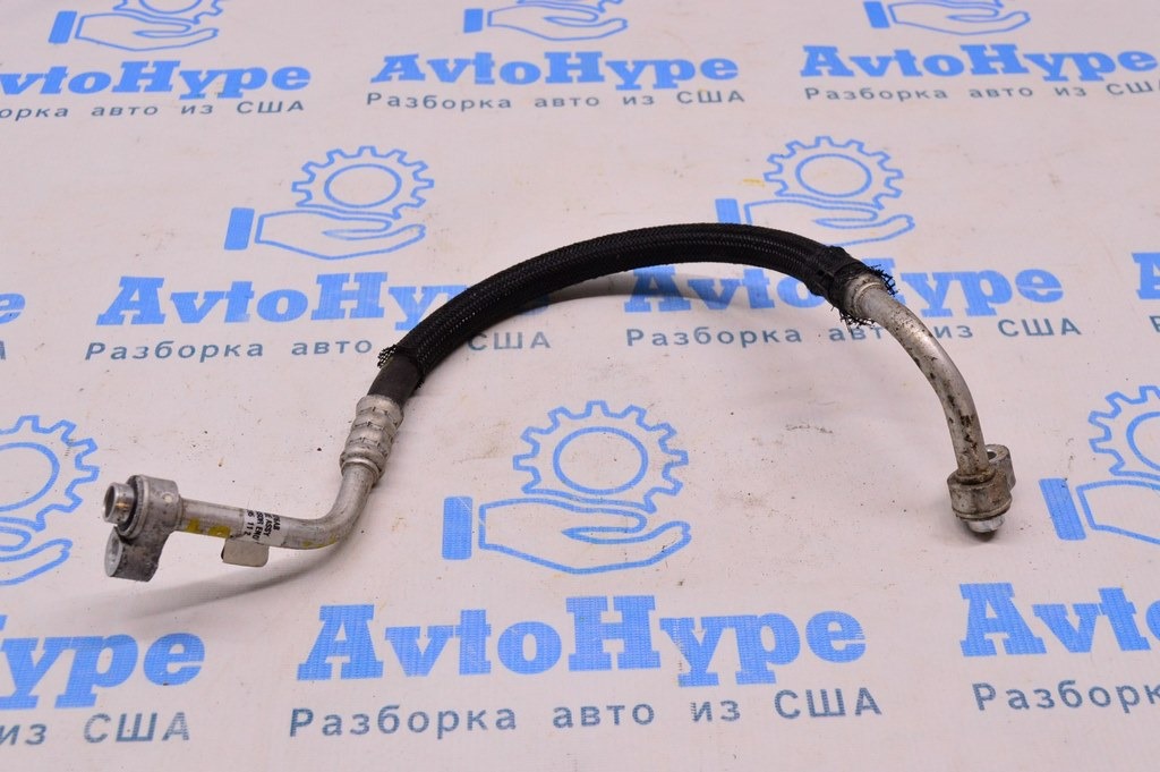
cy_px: 386
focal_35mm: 46
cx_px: 580
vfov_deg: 28.9
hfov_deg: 42.4
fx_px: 1497
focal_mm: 31
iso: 1600
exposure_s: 1/125
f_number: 8
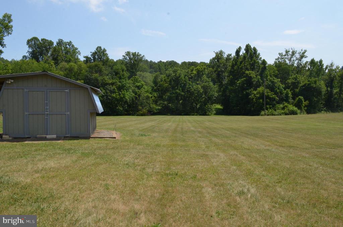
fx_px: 257
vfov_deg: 47.7
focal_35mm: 27
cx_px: 172
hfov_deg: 67.5
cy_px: 114
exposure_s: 1/250
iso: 400
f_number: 16
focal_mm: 18
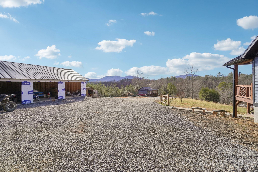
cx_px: 129
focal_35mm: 15
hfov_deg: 100.4
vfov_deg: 77.3
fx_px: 107
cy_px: 86
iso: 100
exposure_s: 1/500
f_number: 8
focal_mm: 10
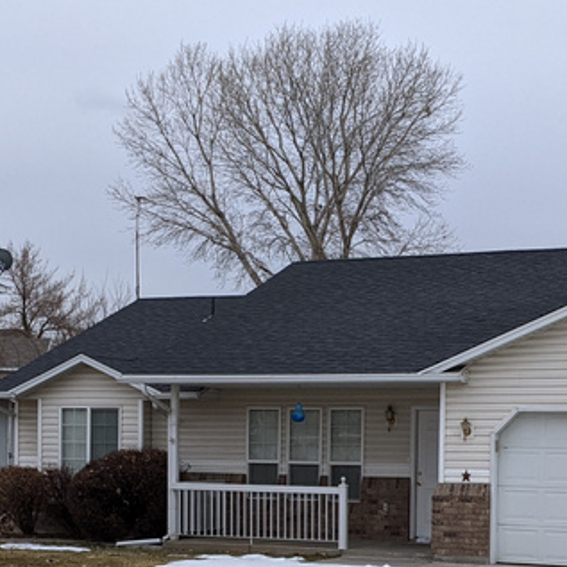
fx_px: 1427
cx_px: 308
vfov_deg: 22.0
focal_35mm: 77
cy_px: 494
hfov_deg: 22.5
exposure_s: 1/2132
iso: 64
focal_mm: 4.44
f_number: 1.8
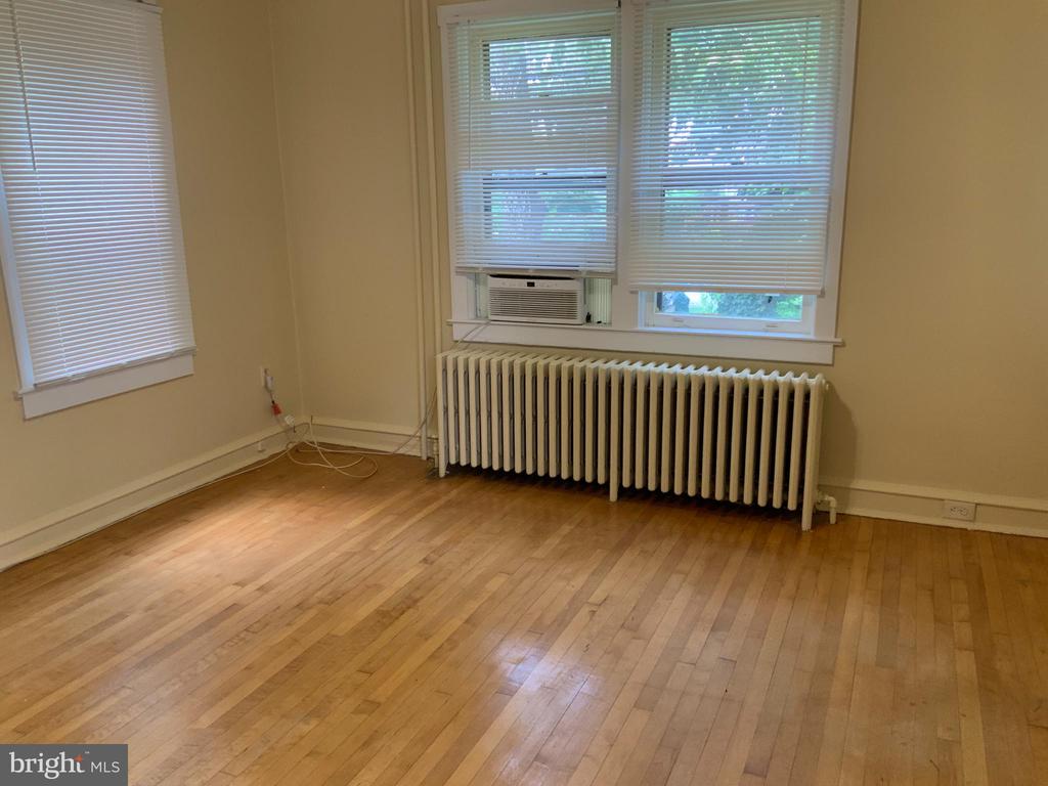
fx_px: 878
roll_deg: +1.5
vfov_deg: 48.2
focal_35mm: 29
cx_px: 524
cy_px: 393
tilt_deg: -11.3
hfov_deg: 61.7
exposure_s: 1/60
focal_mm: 3
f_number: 1.8
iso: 100
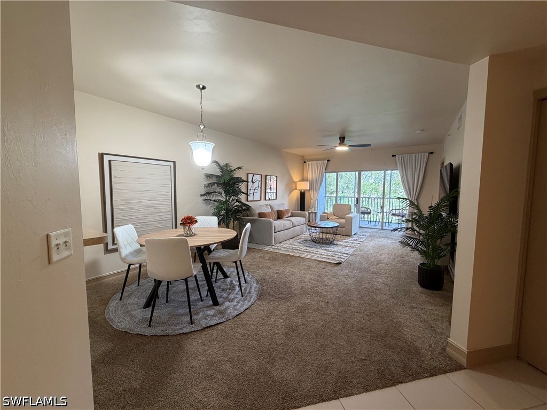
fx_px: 221
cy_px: 205
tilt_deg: -4.7
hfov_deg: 102.1
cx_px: 274
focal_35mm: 14
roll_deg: -0.3
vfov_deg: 85.7
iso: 200
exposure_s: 1/60
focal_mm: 2.22
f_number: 2.2
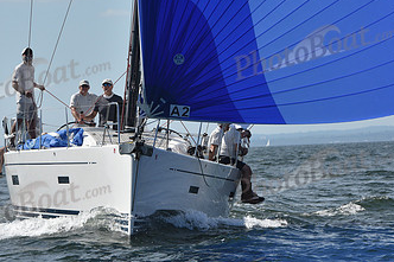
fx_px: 3828
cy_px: 127
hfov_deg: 5.9
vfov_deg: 3.9
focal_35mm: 350
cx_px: 173
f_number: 10
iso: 320
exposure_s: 1/1250
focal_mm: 200
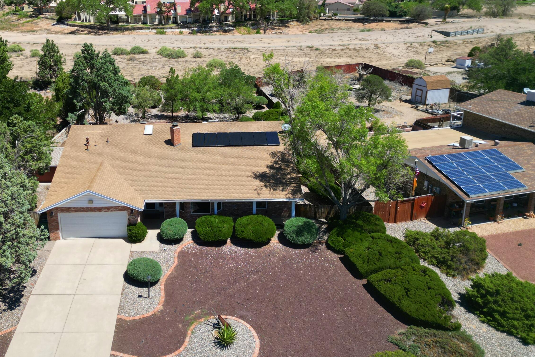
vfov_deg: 39.8
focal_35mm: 33
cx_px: 188
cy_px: 139
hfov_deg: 56.3
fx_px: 490
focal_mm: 6.72
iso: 130
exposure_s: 1/3200
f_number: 1.7
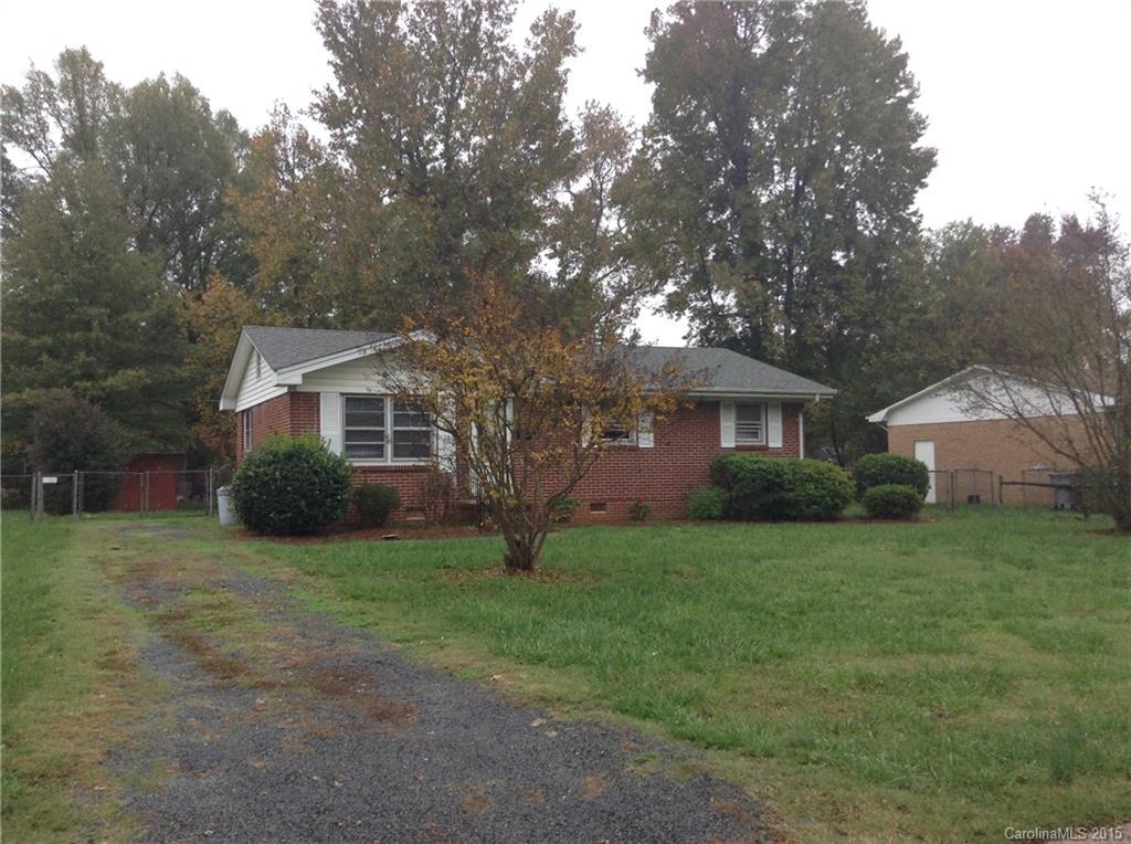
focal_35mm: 33
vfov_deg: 42.8
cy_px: 422
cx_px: 566
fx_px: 1076
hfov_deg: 55.4
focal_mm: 3.3
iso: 32
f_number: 2.4
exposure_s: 1/120
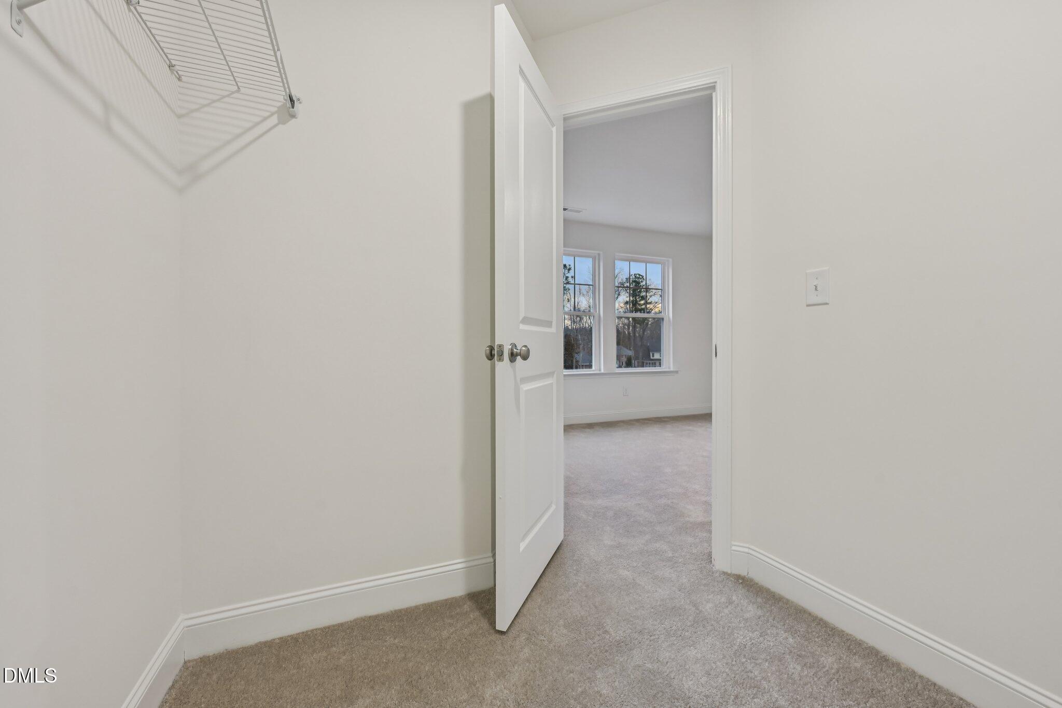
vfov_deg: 81.2
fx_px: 413
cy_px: 354
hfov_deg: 104.3
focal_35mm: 14
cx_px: 531
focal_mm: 14
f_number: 8
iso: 400
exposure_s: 1/25
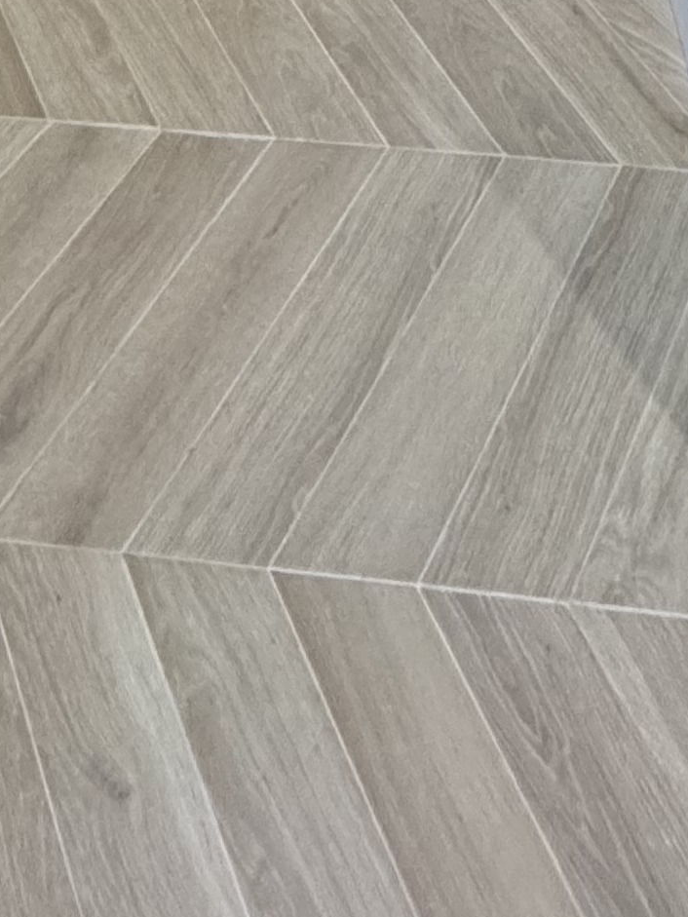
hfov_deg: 24.2
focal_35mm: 60
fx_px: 1590
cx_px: 204
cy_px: -1025
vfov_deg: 17.9
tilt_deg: -8.8
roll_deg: -0.8
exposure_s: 1/50
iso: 250
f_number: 2.2
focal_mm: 2.22
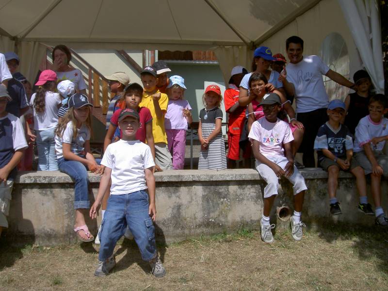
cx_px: 194
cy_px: 146
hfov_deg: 47.9
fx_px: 437
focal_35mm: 39
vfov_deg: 36.8
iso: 100
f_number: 4.7
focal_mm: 8
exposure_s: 1/800
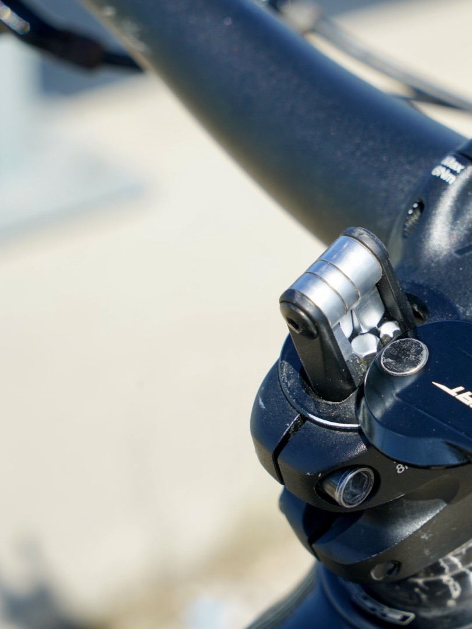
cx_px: 420
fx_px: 1837
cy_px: 314
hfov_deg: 14.5
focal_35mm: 101
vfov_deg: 19.5
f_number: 9
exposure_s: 1/160
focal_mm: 70
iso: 100
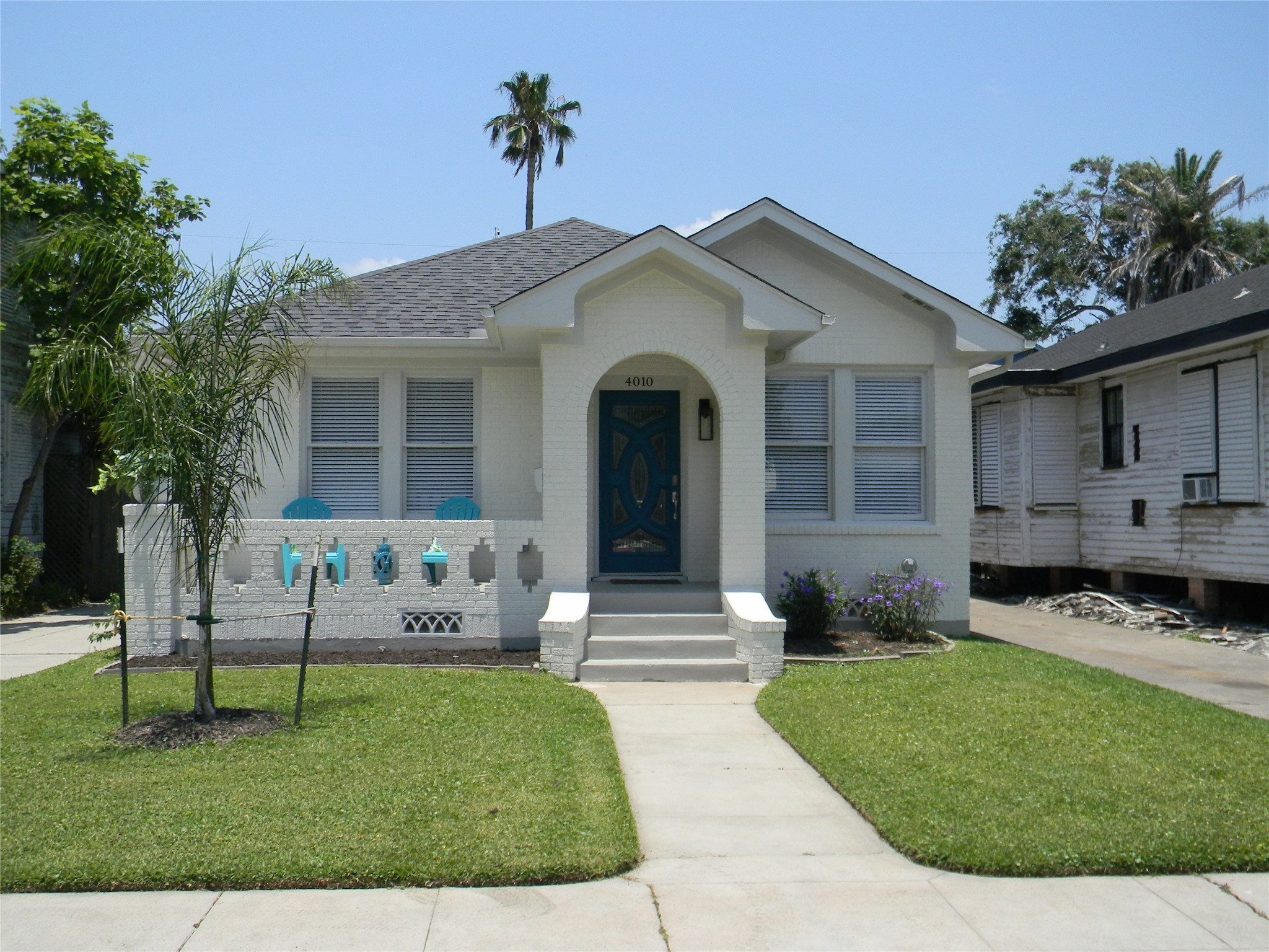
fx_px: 1320
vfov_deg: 39.7
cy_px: 476
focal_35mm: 36
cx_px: 634
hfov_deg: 51.4
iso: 200
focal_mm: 6.4
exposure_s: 1/584
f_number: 7.4
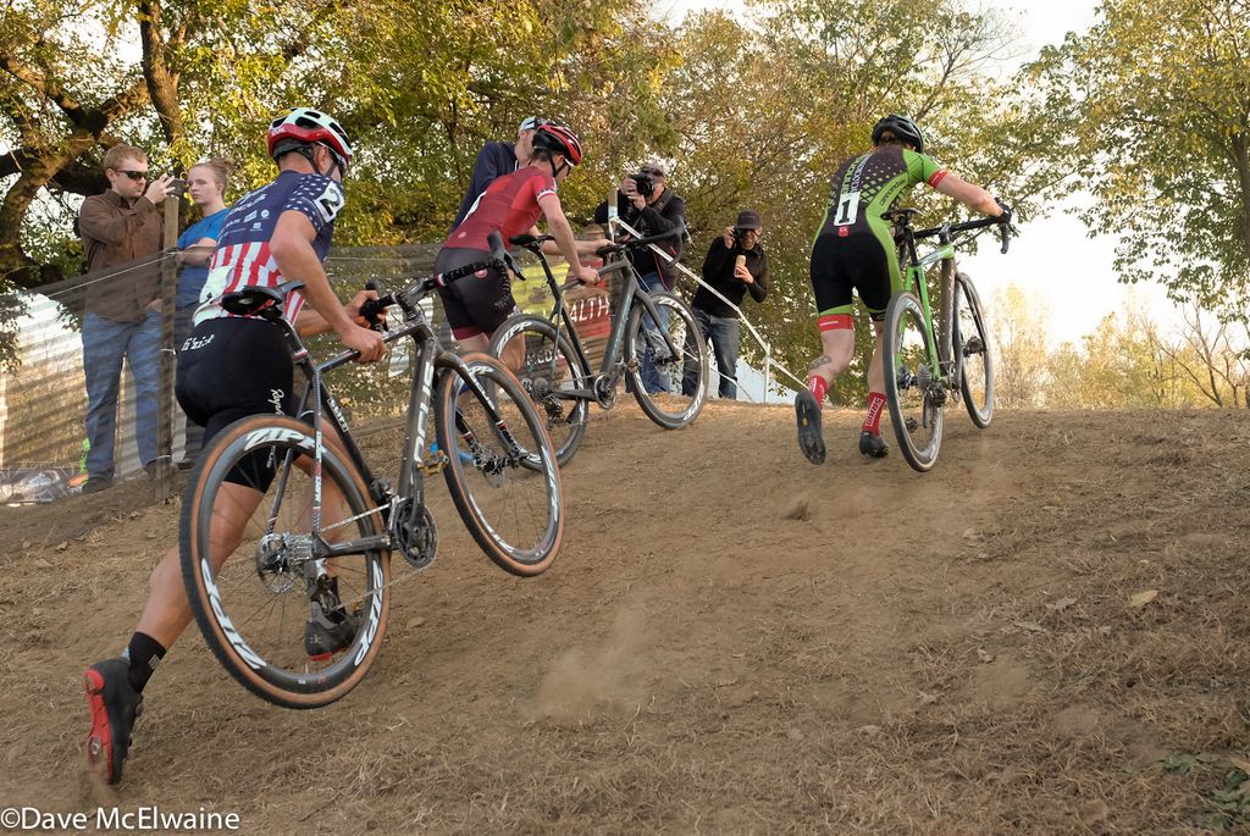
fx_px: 1147
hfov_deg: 57.2
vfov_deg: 40.1
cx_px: 625
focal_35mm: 33
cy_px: 418
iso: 2500
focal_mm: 22
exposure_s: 1/800
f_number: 5
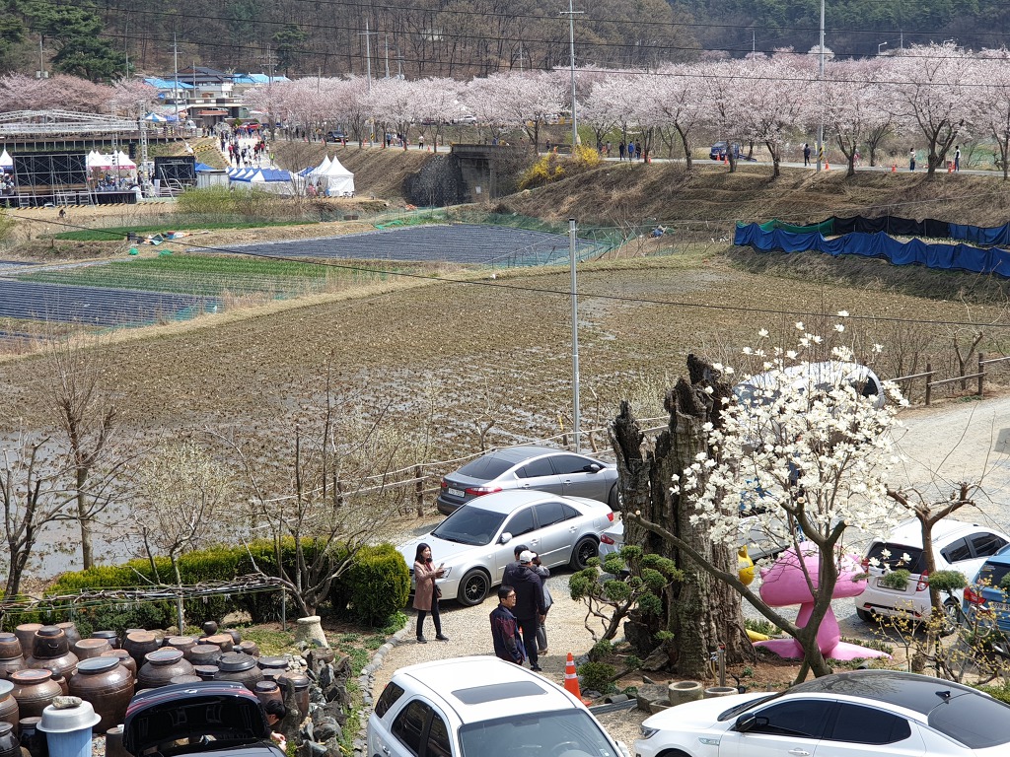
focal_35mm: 52
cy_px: 378
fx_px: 1517
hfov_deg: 36.8
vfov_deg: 28.0
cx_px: 505
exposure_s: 1/539
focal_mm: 6
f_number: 2.4
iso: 25
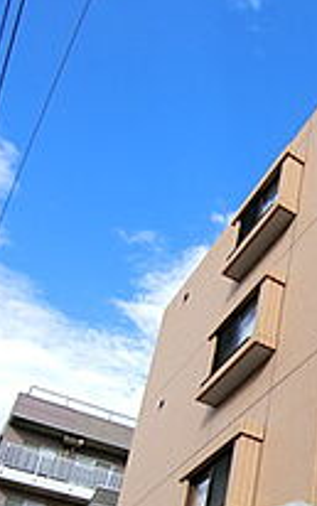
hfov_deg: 24.1
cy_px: 467
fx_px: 649
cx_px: 413
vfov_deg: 39.2
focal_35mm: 47
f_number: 2.7
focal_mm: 4.06
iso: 80
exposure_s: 1/640
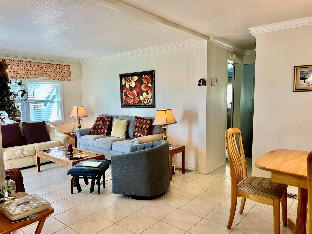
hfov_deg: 67.3
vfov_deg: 53.1
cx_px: 156
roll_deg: -0.4
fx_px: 234
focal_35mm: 26
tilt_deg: -6.8
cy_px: 117
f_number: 1.5
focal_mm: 5.7
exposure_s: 1/120
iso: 64
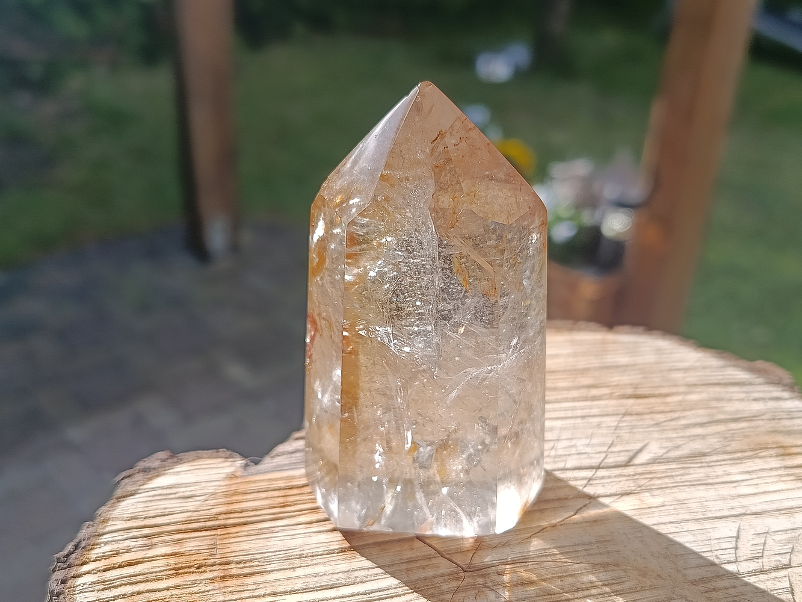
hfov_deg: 52.6
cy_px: 301
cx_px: 401
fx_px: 811
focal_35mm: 35
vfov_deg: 40.7
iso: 50
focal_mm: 5.24
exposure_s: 1/311
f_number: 1.7
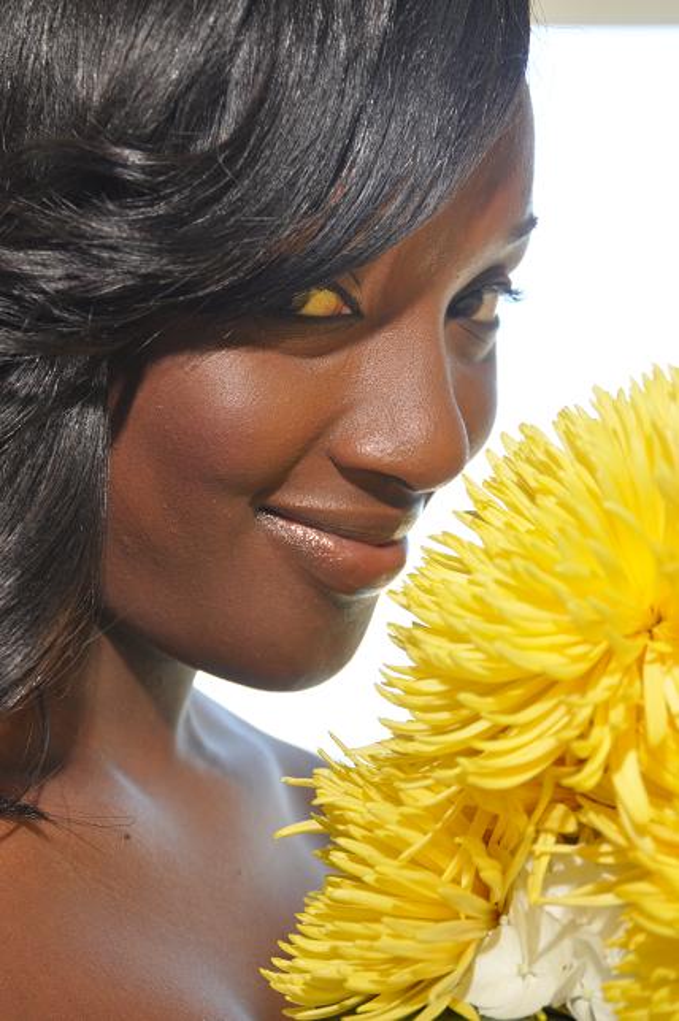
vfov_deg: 27.0
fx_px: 2126
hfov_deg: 18.1
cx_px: 340
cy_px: 510
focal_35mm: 75
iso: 400
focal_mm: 50
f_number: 7.1
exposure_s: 1/200
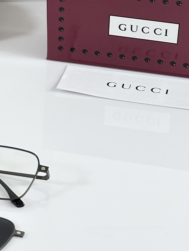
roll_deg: +0.9
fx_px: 1041
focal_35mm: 143
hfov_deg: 10.2
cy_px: 61
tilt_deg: -28.4
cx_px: -56
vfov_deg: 13.7
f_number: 1.78
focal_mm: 6.86
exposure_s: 1/121
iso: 80
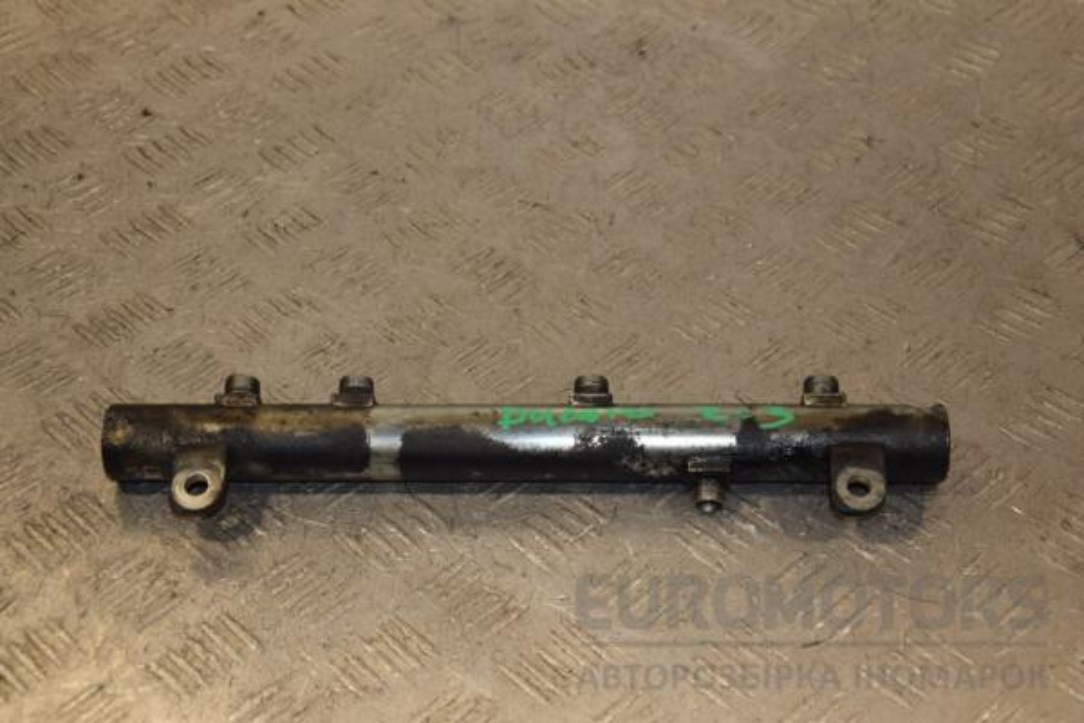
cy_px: 362
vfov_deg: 18.9
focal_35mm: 72
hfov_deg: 28.1
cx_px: 542
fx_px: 2168
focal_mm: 48
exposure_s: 1/200
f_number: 5.6
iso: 800
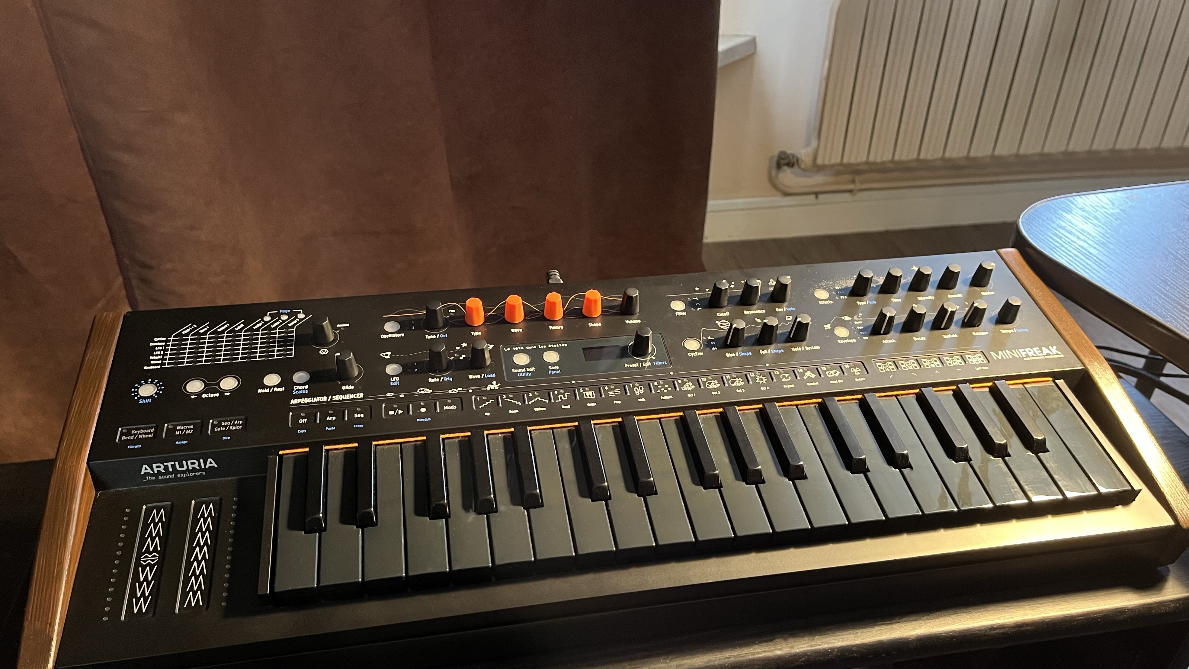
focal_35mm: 29
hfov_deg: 66.1
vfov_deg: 39.9
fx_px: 914
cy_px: 417
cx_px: 603
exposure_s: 1/39
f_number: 1.6
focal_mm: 5.1
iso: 640
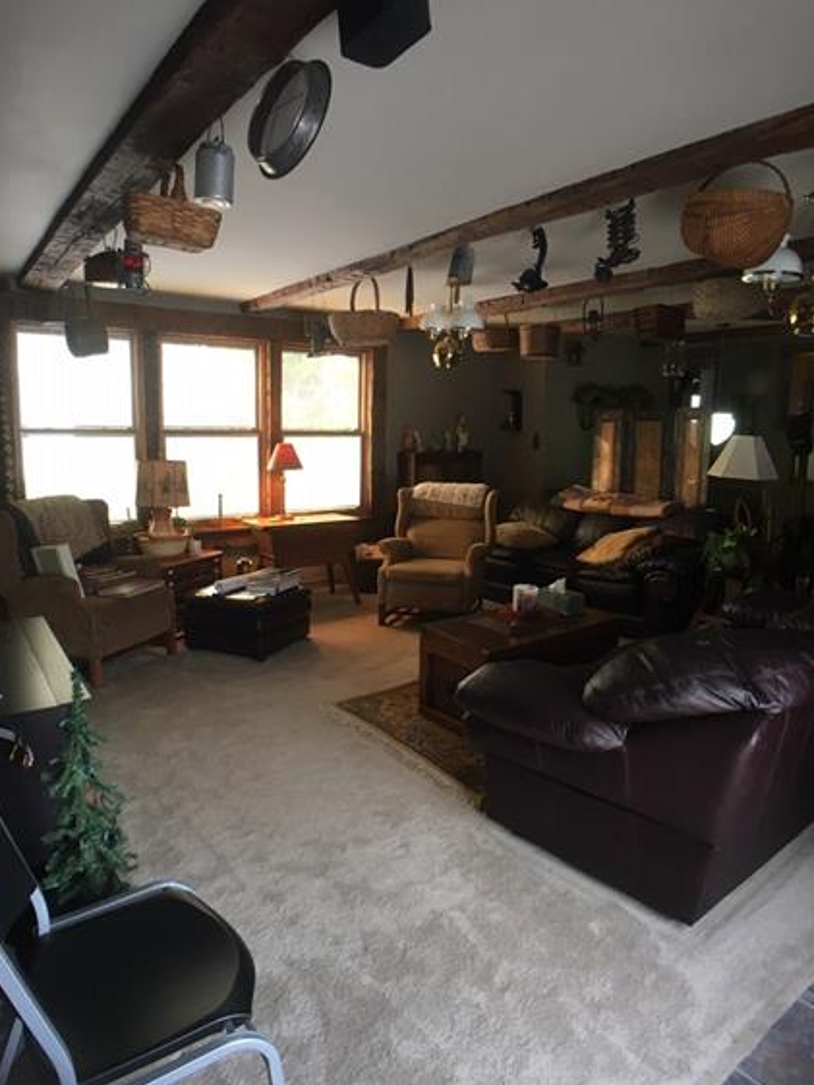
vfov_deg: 58.3
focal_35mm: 31
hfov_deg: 45.4
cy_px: 559
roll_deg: -0.6
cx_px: 383
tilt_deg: -9.2
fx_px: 972
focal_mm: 4.15
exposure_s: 1/30
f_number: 2.2
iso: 64
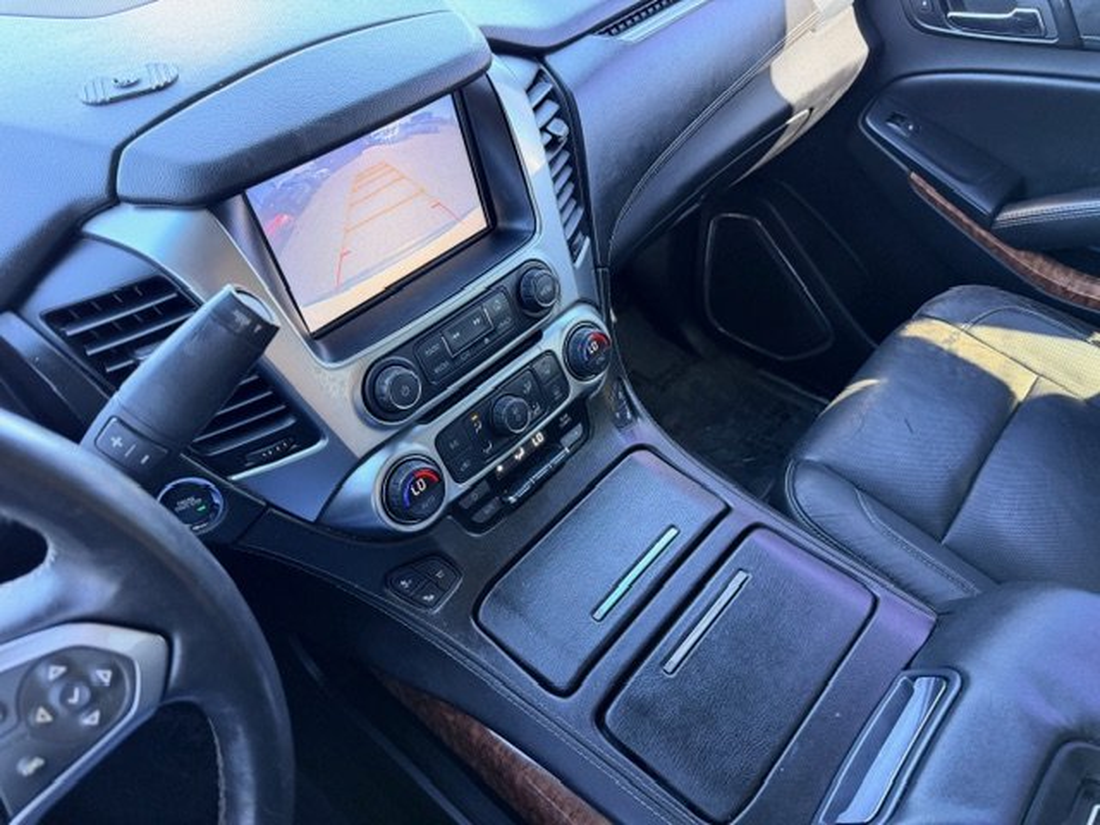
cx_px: 550
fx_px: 763
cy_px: 412
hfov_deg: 71.6
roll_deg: +4.4
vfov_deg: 56.8
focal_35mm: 24
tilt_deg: -44.4
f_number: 1.78
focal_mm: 6.76
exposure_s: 1/66
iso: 200
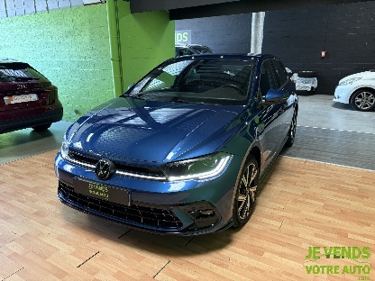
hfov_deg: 67.3
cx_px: 188
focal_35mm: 26
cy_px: 140
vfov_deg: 53.1
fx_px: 282
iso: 125
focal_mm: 5.96
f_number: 1.6
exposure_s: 1/100
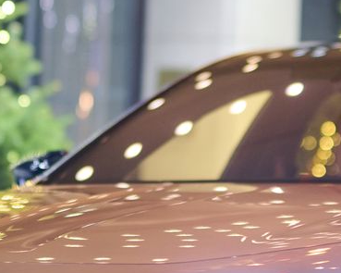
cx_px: 135
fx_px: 2311
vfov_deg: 6.7
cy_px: 0
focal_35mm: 229
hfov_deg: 8.4
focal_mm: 50
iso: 640
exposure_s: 1/50
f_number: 1.2
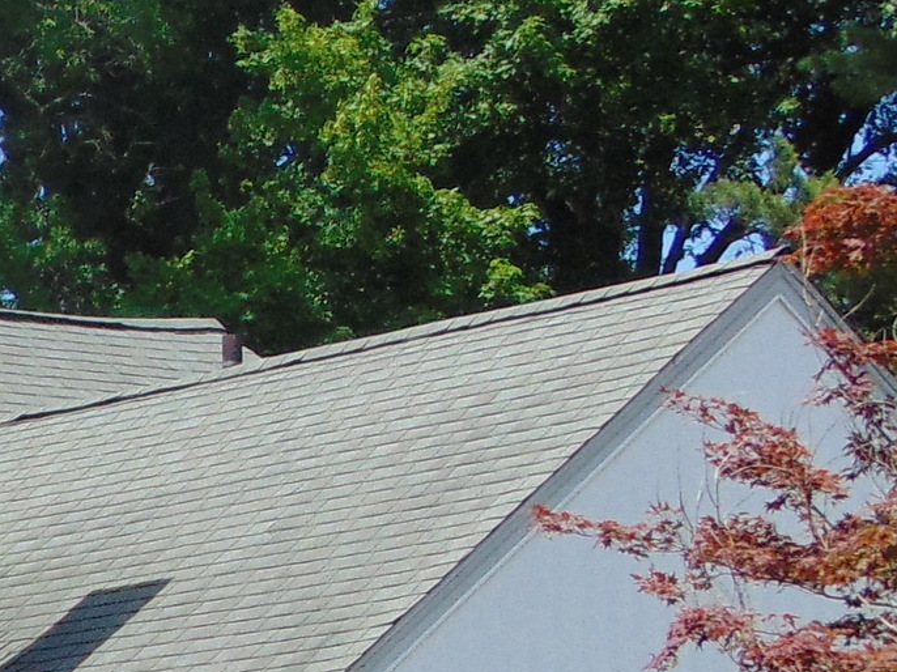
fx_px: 5802
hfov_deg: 8.5
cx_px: -629
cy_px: 815
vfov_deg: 6.6
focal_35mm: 224
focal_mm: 9
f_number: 9
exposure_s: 1/250
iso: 80
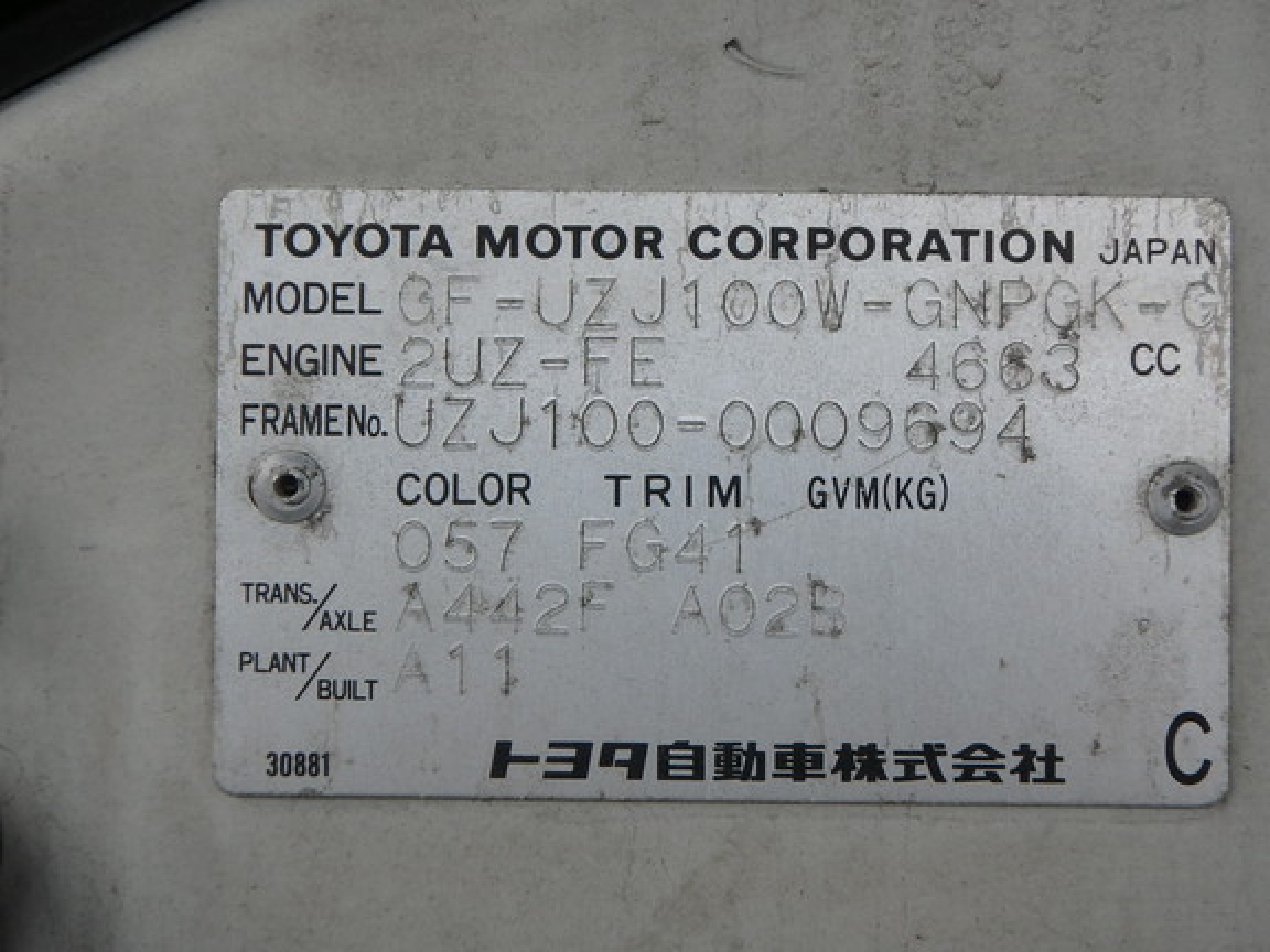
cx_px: 635
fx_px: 2238
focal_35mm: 61
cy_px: 476
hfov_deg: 31.7
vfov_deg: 24.0
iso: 125
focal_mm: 10.9
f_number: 5.1
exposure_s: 1/320
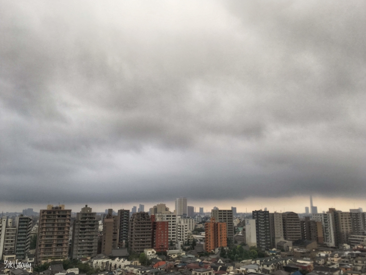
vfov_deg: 46.8
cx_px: 184
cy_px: 137
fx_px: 317
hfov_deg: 60.0
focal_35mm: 30
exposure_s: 1/145
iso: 25
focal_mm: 4.15
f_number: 2.2
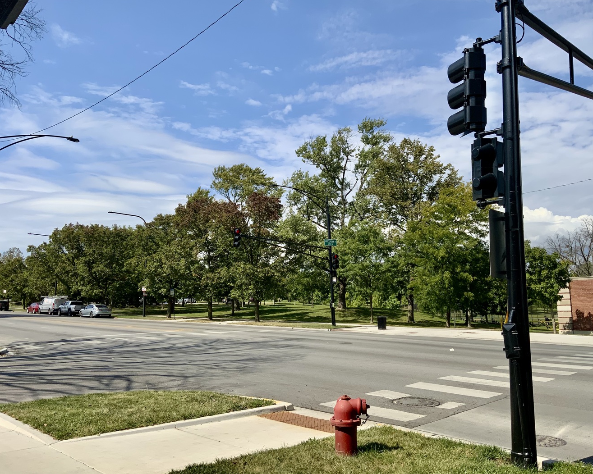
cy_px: 232
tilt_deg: +6.6
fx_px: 544
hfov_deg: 57.1
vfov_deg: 47.1
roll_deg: -0.4
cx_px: 316
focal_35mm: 31
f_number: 1.8
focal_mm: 3
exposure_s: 1/2427
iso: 16
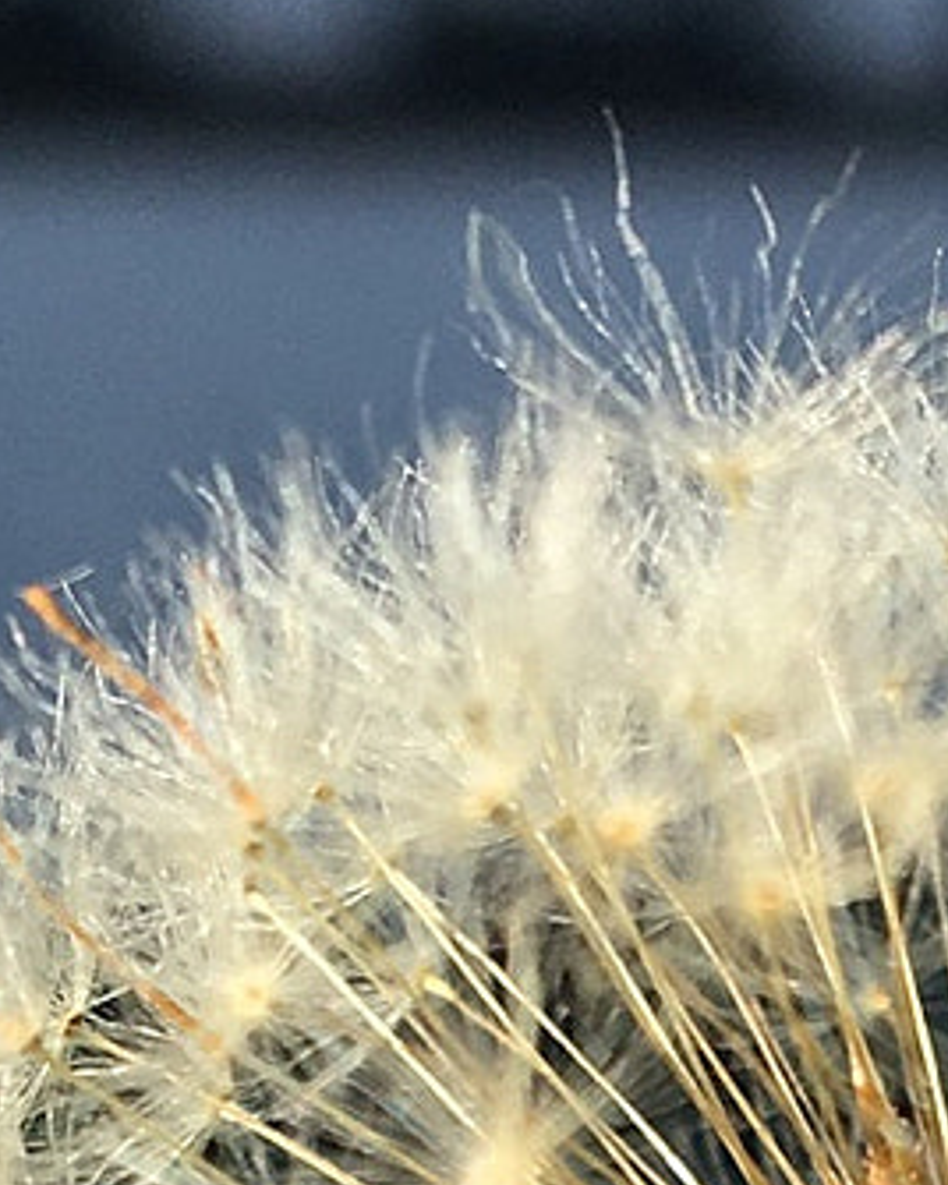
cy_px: 1900
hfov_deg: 11.3
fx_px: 4735
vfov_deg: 13.3
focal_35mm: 135
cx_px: 1005
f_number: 2.2
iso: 25
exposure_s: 1/1131
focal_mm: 4.15
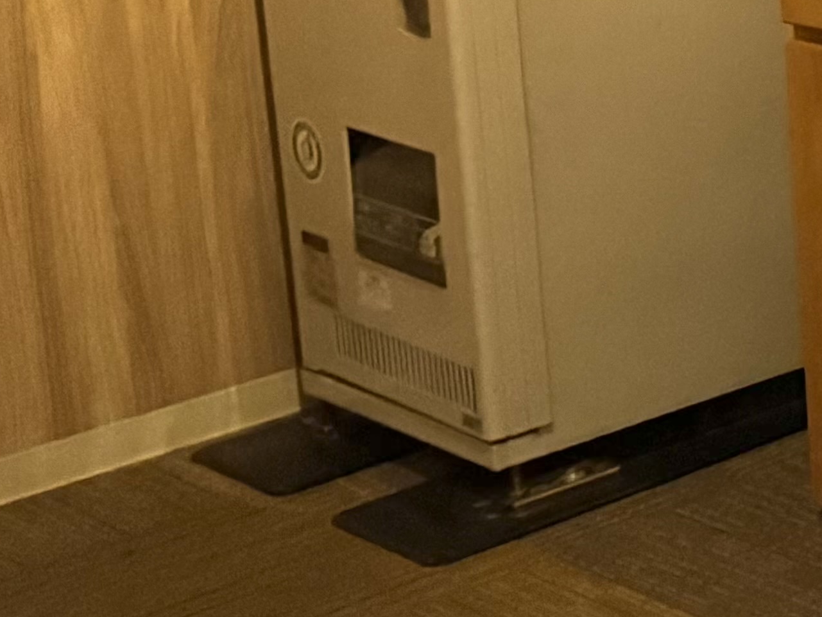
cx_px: 1751
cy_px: -90
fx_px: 2541
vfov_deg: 13.5
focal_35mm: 107
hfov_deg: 14.5
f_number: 1.78
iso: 800
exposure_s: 1/50
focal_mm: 6.76
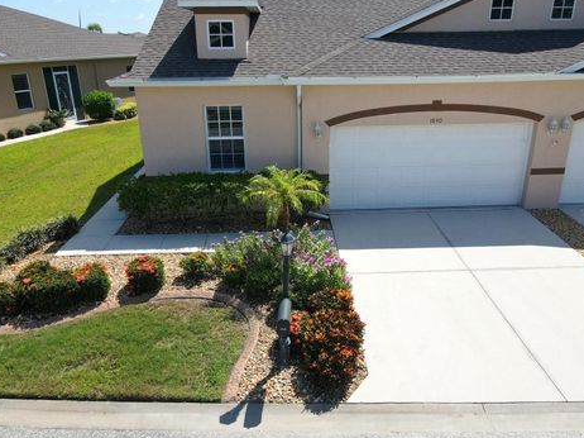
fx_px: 438
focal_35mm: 26
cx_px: 302
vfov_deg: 53.0
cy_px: 212
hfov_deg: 67.3
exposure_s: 1/800
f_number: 2.8
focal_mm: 4.5
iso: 110
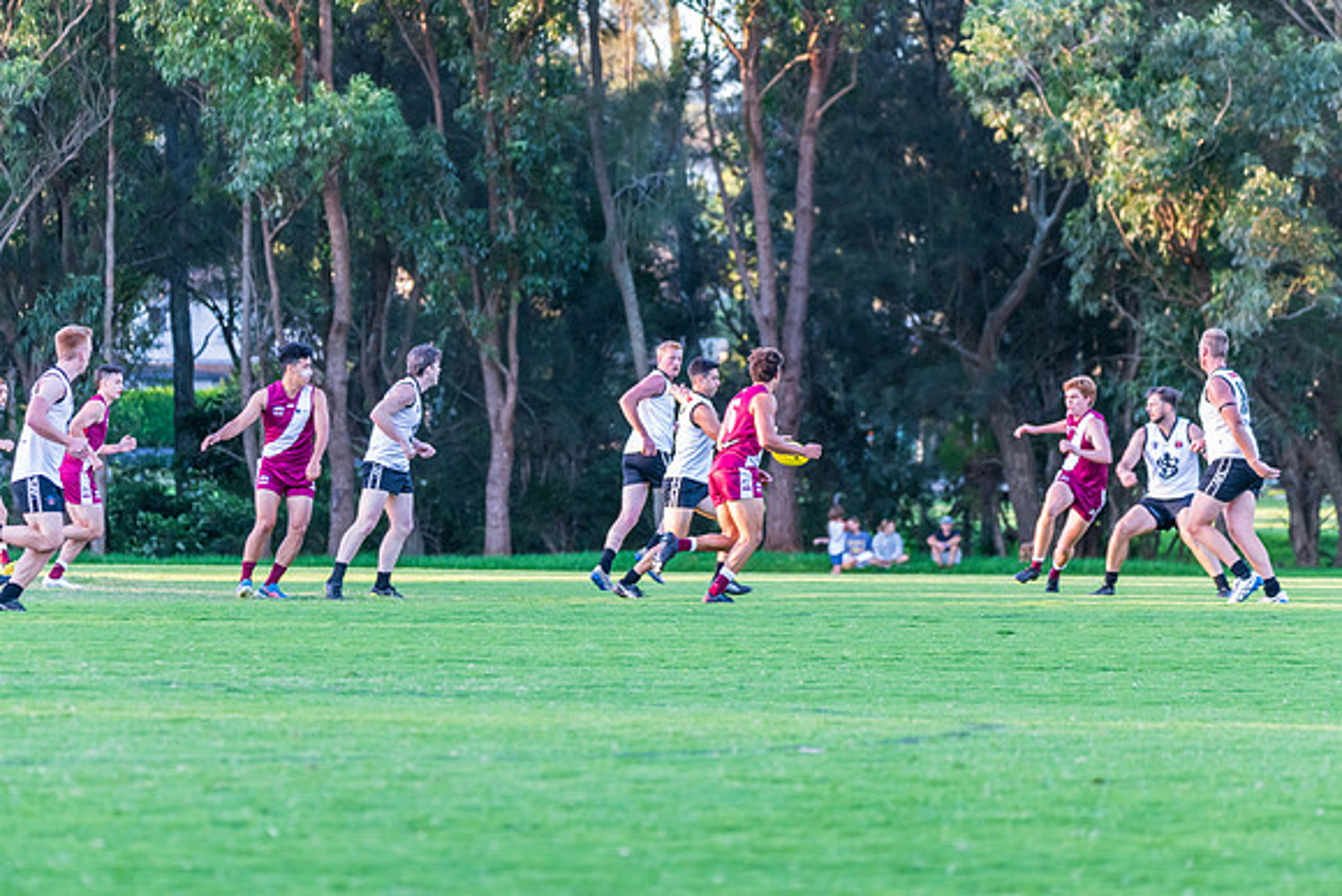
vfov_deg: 6.5
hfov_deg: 9.8
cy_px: 448
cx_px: 671
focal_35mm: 210
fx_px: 7830
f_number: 5.6
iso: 1600
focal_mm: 210
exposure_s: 1/320
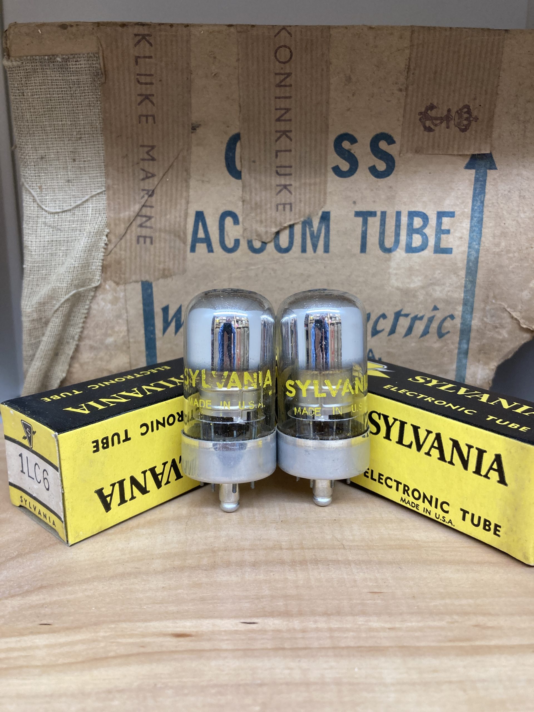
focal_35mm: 28
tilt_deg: -11.9
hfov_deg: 49.7
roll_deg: -1.2
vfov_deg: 63.4
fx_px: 576
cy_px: 356
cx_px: 267
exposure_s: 1/50
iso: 80
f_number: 1.8
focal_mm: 3.99
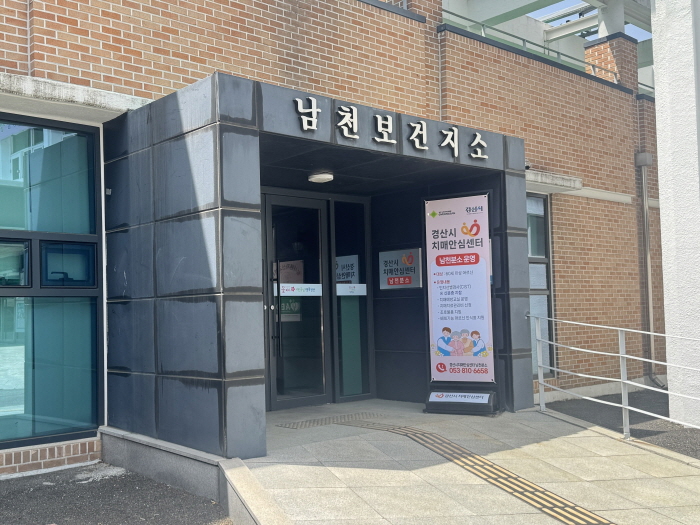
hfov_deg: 71.6
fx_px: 485
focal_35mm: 24
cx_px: 350
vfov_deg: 56.8
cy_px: 262
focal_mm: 6.76
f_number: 1.78
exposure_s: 1/1059
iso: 80
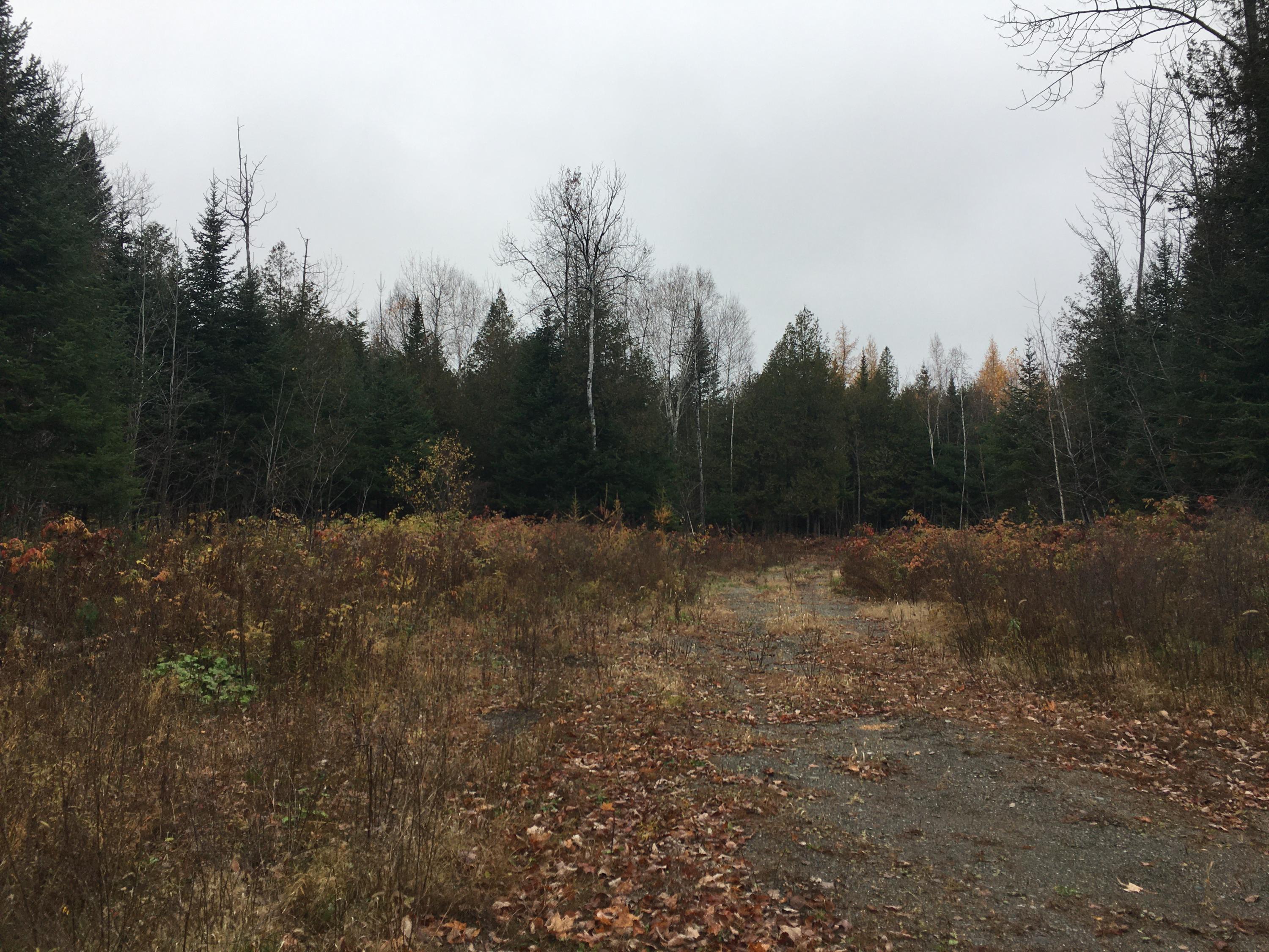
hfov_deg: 61.7
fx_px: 1063
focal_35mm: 29
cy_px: 476
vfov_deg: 48.2
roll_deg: -0.2
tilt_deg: +4.8
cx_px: 634
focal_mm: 4.15
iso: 25
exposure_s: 1/746
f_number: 2.2
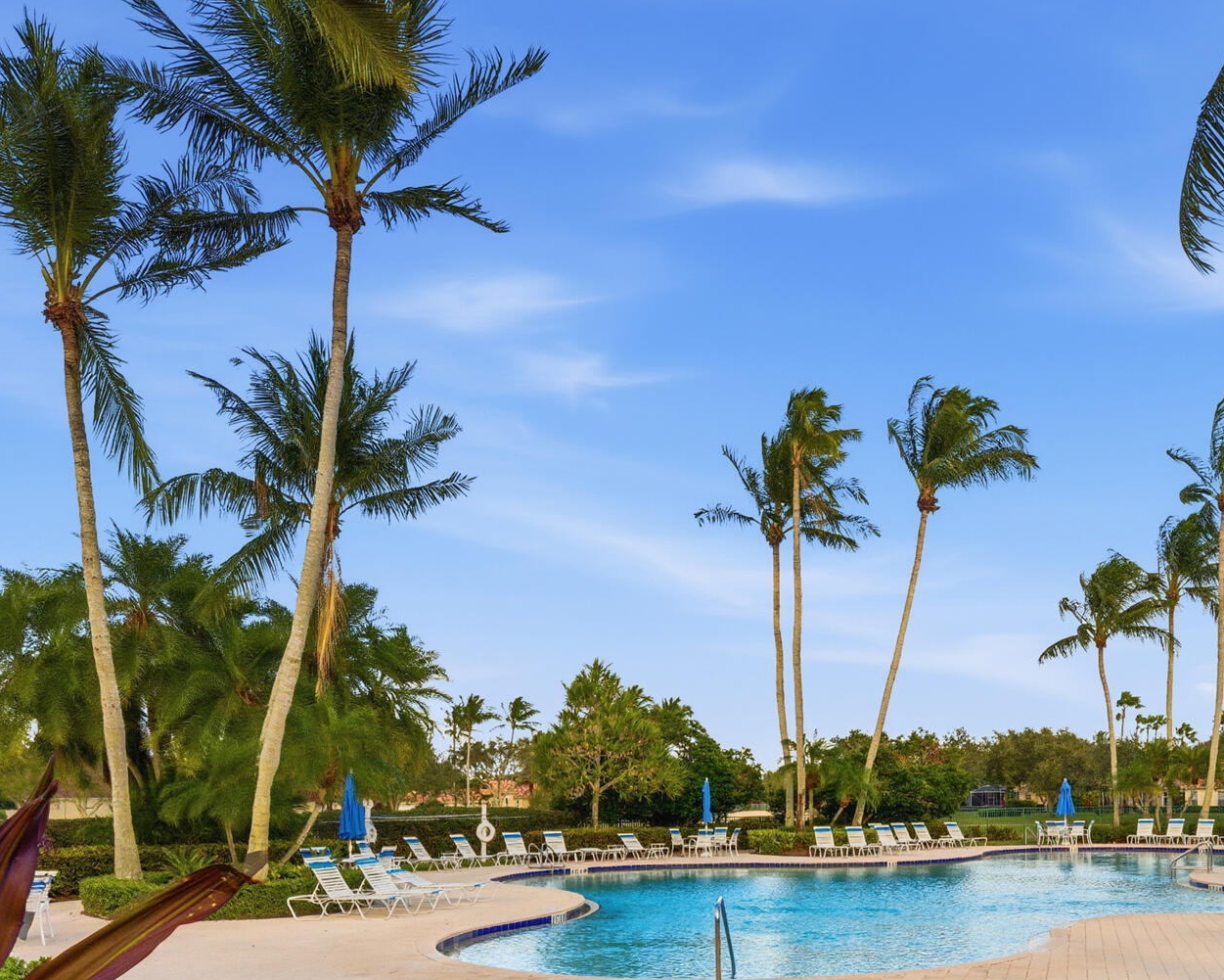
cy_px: 798
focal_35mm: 30
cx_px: 806
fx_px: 1087
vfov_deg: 45.8
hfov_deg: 57.6
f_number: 8
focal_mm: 16
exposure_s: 1/16000
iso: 500
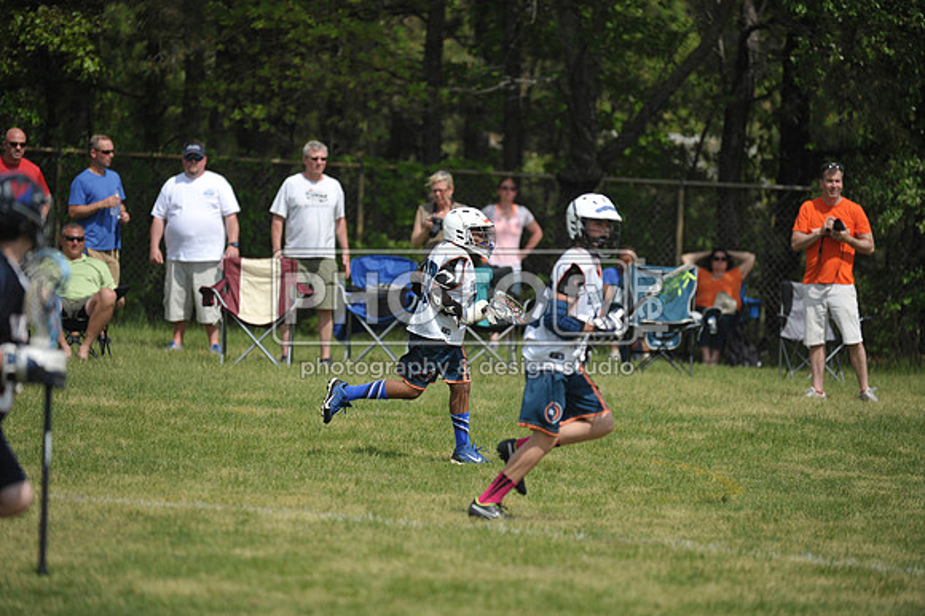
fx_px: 7190
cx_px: 462
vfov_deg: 4.9
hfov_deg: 7.4
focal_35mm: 280
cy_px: 308
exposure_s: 1/5000
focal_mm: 280
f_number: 4
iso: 640
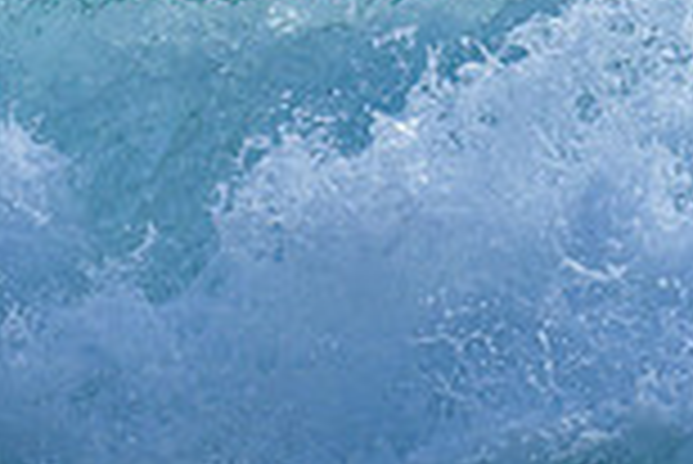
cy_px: 2
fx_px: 68381
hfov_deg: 0.6
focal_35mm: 3549
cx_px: 1209
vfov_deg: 0.4
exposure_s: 1/2000
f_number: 6.3
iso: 250
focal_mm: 800
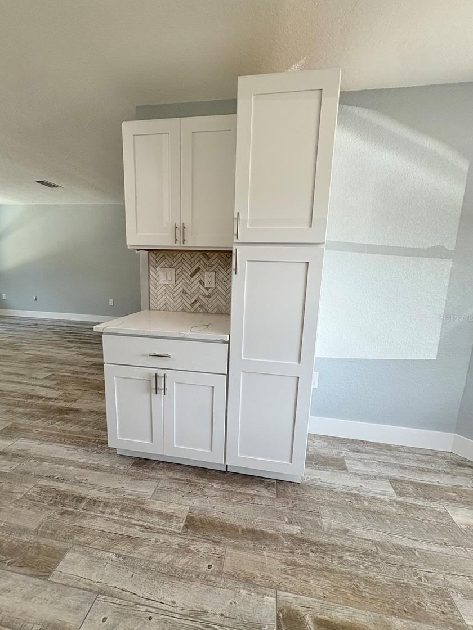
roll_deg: -2.6
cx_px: 225
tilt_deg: -10.4
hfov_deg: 81.7
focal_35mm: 15
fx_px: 273
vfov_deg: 98.2
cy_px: 317
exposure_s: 1/120
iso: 64
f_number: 2.2
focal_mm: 2.22
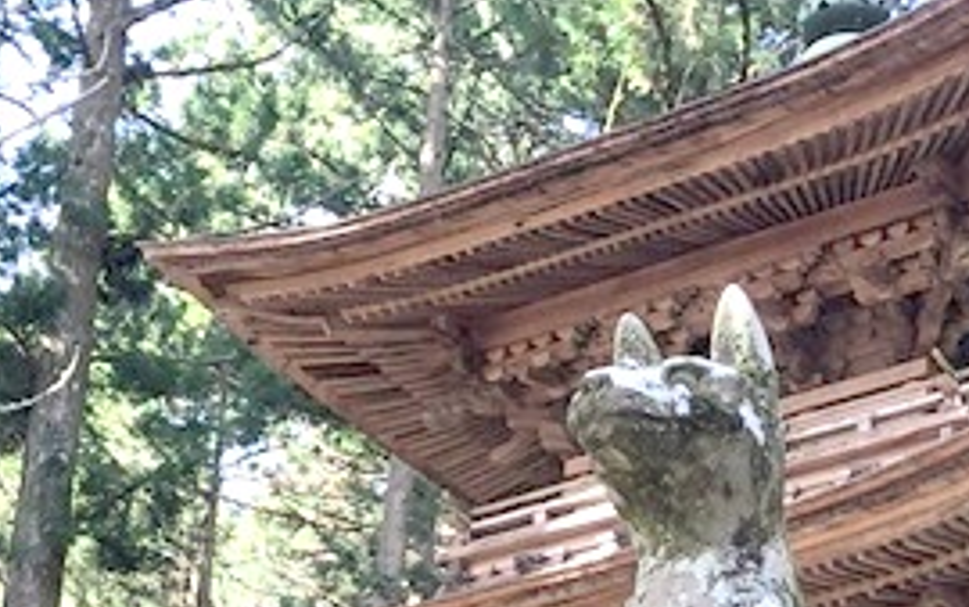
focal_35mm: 66
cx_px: 757
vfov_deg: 19.5
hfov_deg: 30.4
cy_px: 488
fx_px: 1744
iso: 25
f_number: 1.8
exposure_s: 1/40
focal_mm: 3.99
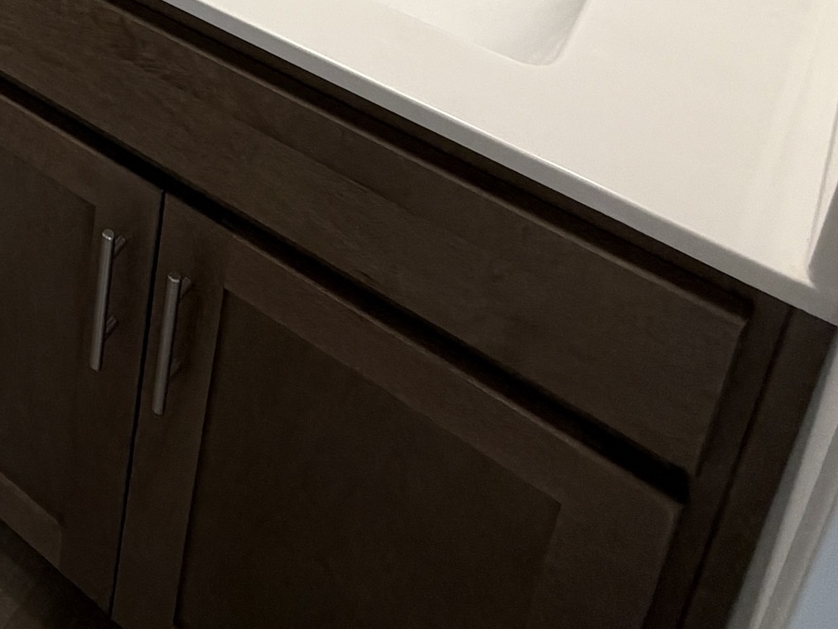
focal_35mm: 48
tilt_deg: -18.0
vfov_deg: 22.1
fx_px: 1162
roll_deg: +2.2
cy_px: -429
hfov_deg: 29.4
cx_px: -325
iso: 200
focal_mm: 2.22
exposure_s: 1/120
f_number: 2.2
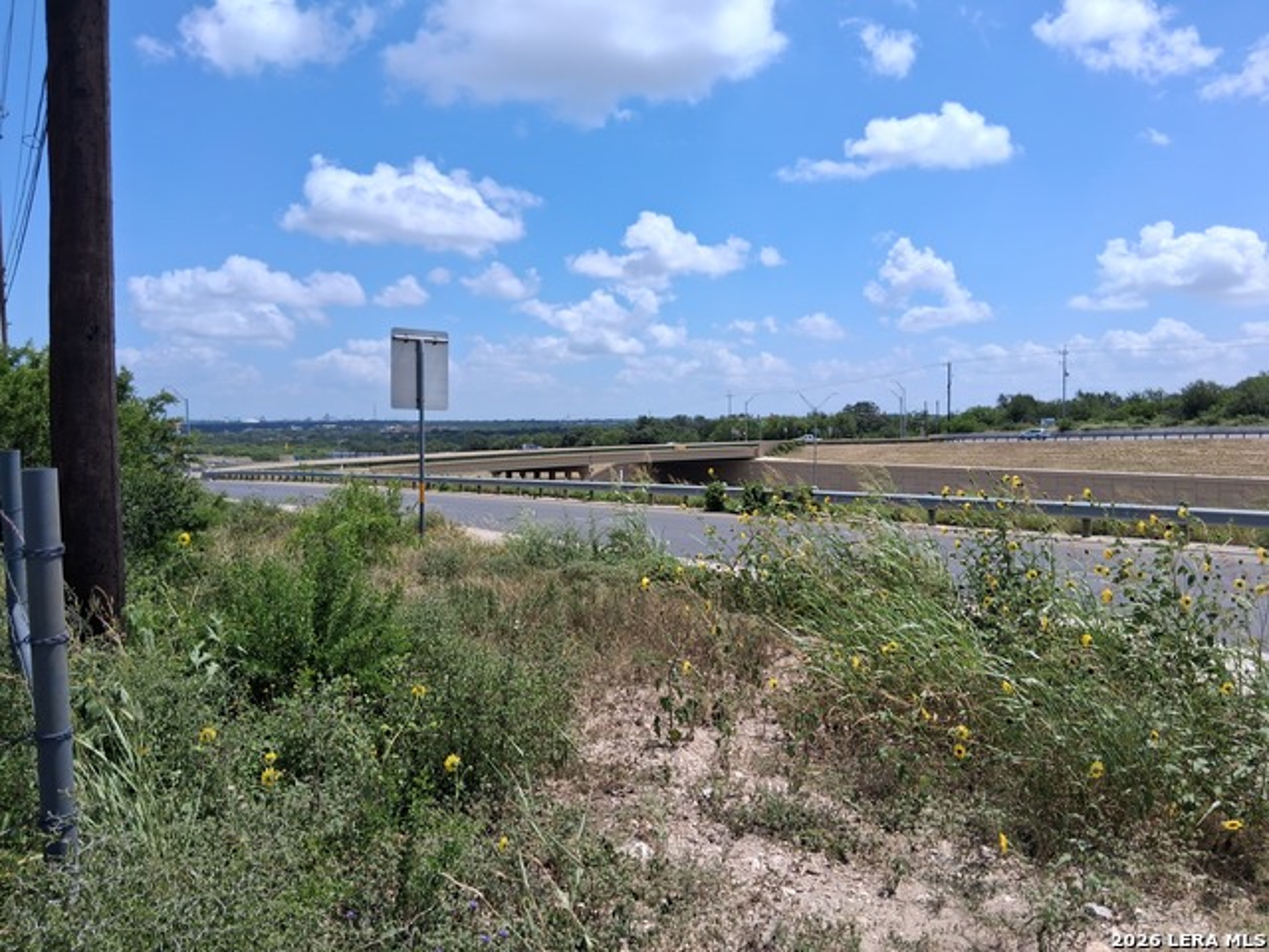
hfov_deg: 67.3
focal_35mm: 26
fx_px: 953
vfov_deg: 53.1
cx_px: 634
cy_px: 476
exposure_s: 1/820
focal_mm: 3.98
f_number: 1.8
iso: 25
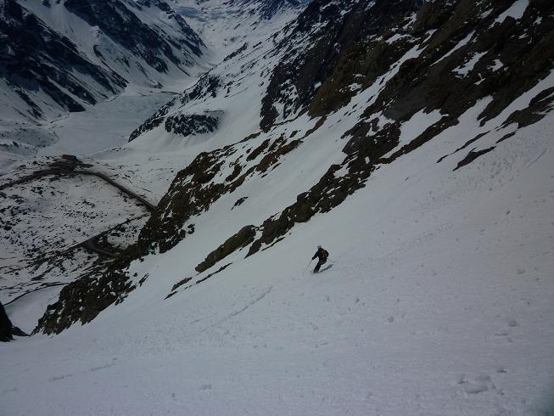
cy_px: 208
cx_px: 277
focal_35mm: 29
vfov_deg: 48.2
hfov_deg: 61.7
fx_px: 464
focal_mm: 5.2
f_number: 8
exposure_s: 1/1600
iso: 80
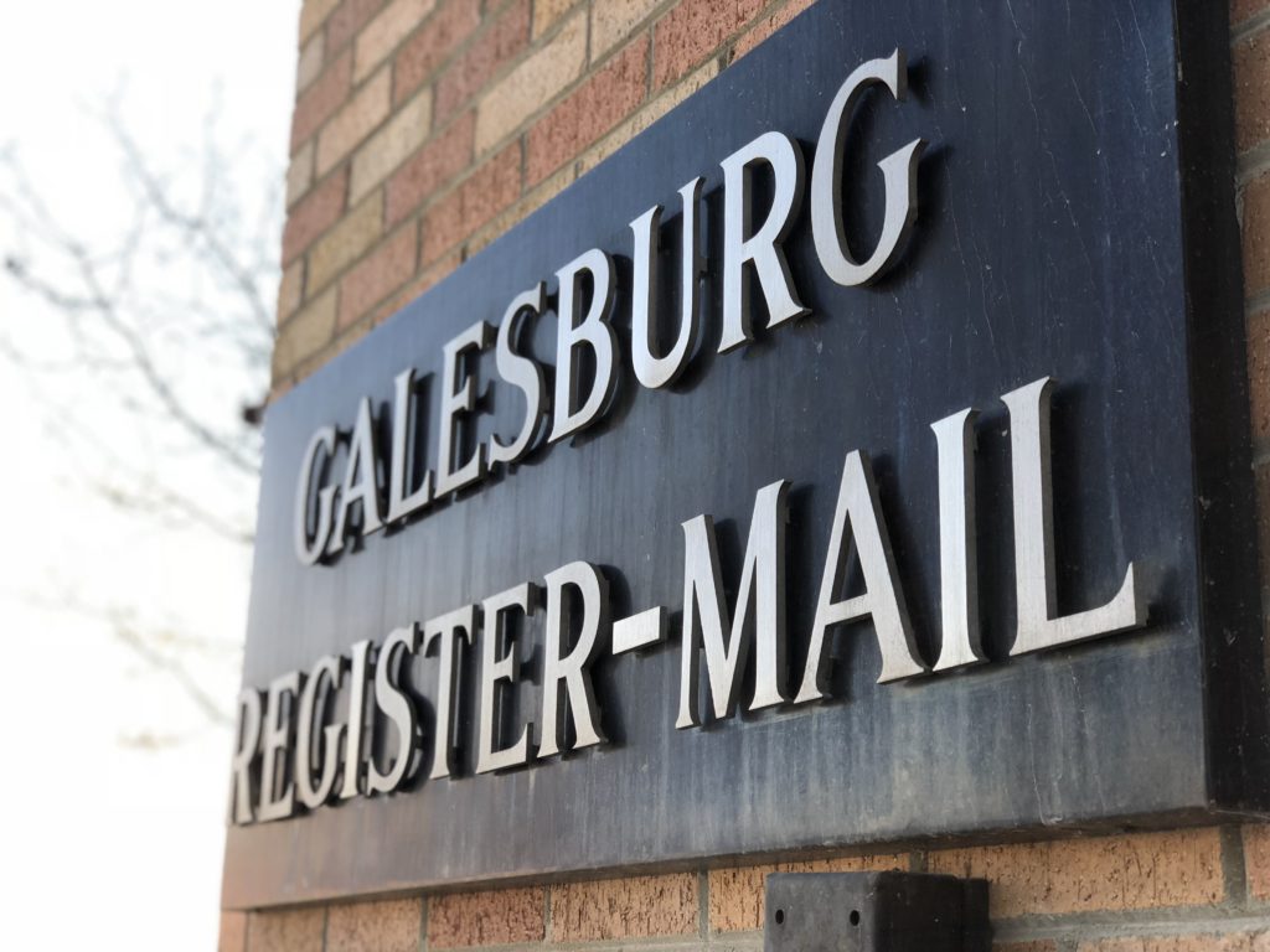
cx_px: 635
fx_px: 1908
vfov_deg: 28.0
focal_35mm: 52
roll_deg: -0.9
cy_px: 476
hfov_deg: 36.8
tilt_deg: +16.3
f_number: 2.4
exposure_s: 1/60
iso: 16
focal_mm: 6
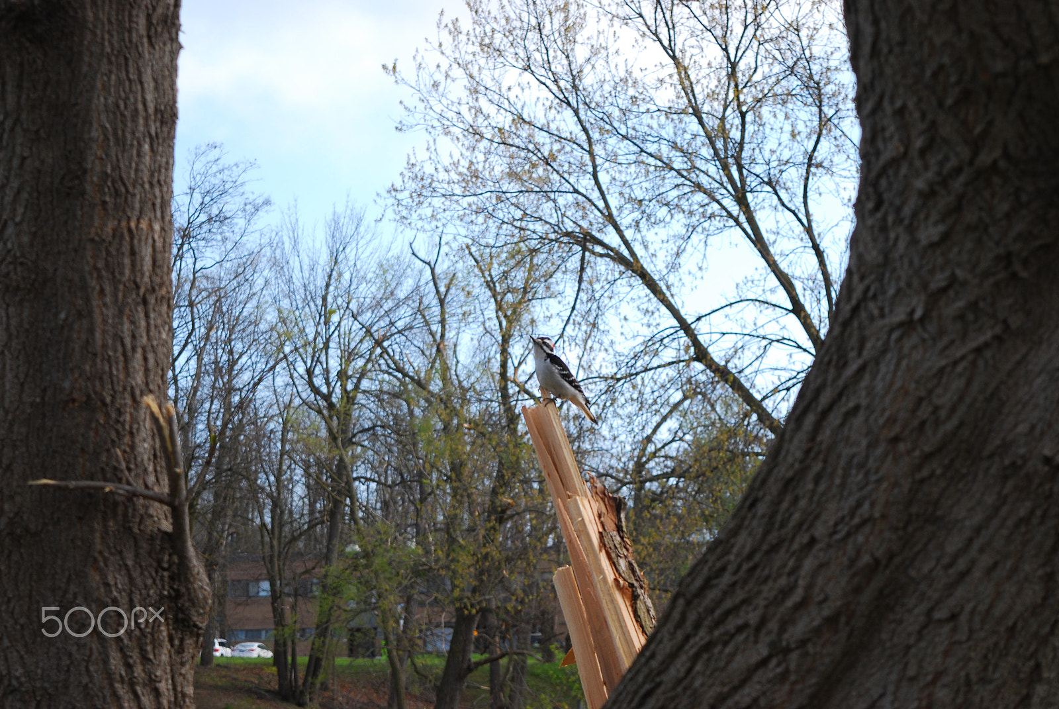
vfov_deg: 16.6
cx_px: 530
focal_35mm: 82
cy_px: 354
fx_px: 2430
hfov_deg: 24.6
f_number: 6.3
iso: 200
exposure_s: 1/320
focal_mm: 55
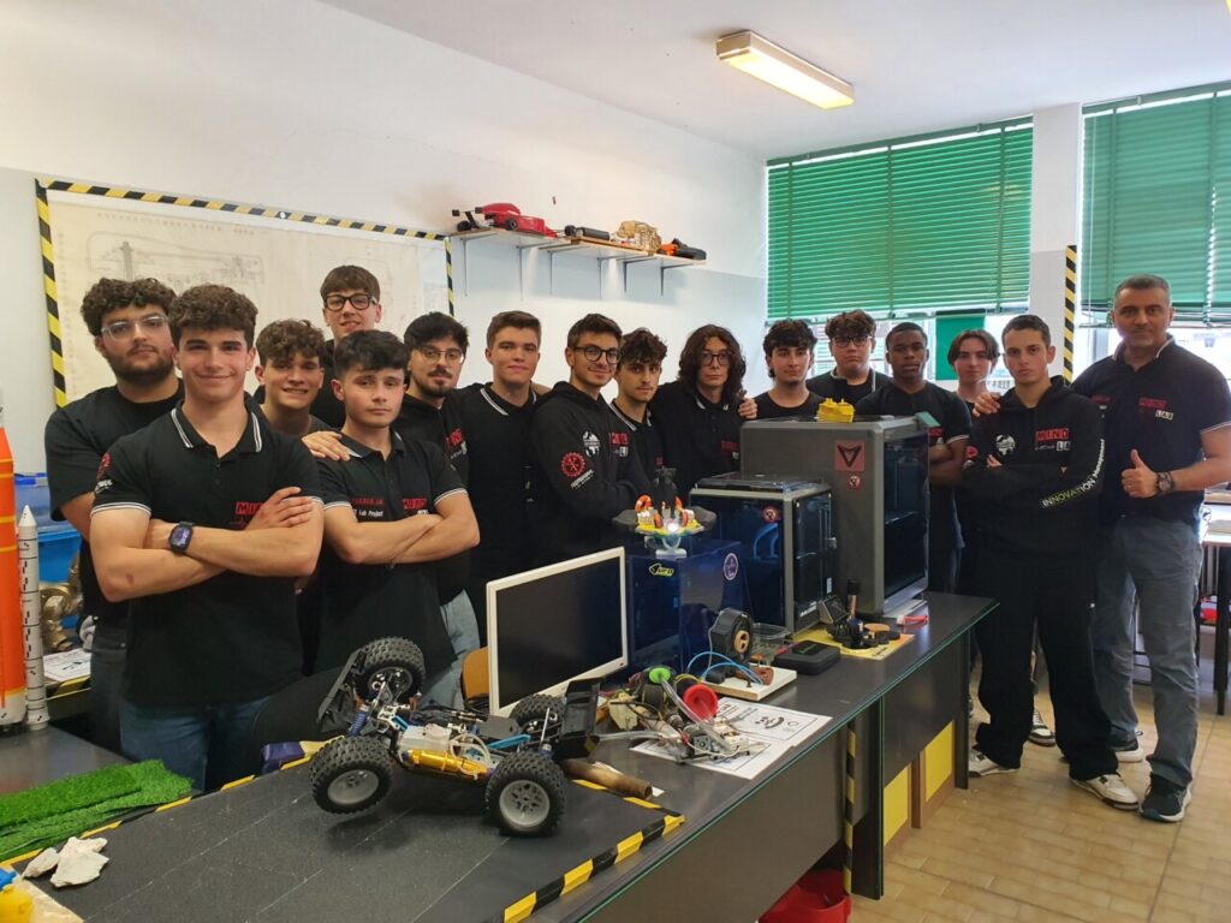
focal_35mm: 26
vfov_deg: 53.1
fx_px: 925
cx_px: 616
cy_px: 462
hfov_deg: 67.3
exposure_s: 1/50
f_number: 2.4
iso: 500
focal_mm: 4.3
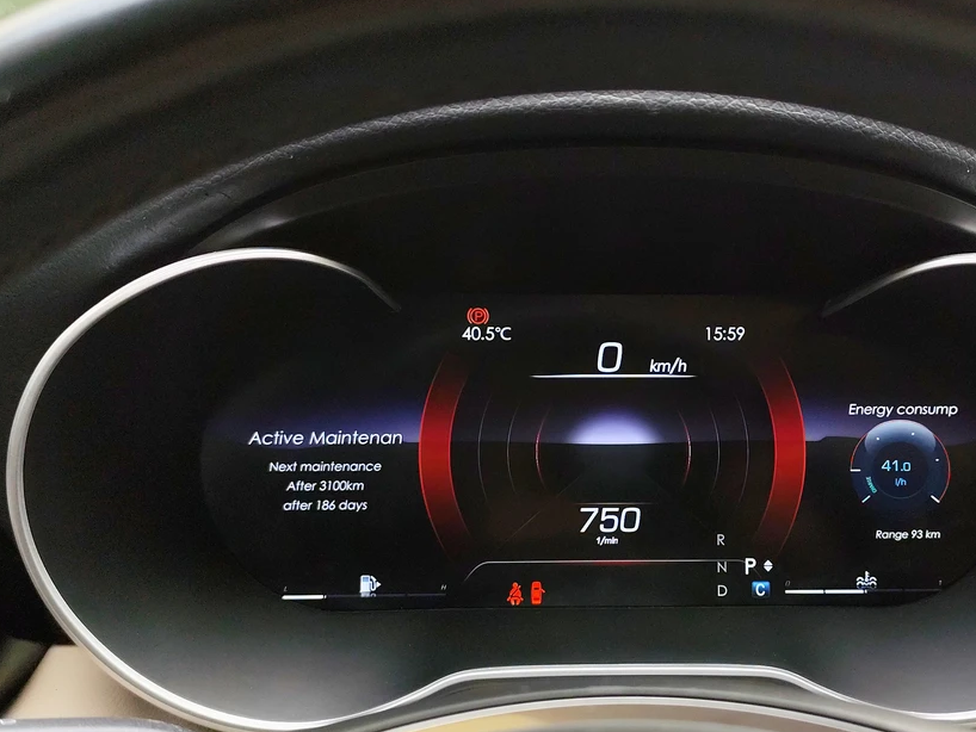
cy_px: 426
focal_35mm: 44
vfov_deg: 32.8
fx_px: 1241
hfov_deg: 42.6
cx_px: 607
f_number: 1.65
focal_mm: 6.19
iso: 80
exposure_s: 1/100
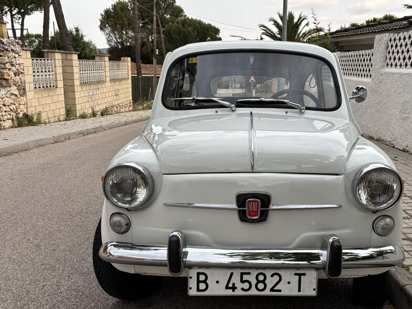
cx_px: 248
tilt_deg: -14.9
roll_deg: -1.4
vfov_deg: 41.7
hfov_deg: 53.6
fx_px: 405
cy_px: 168
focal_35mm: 34
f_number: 1.6
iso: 40
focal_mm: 5.96
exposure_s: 1/235
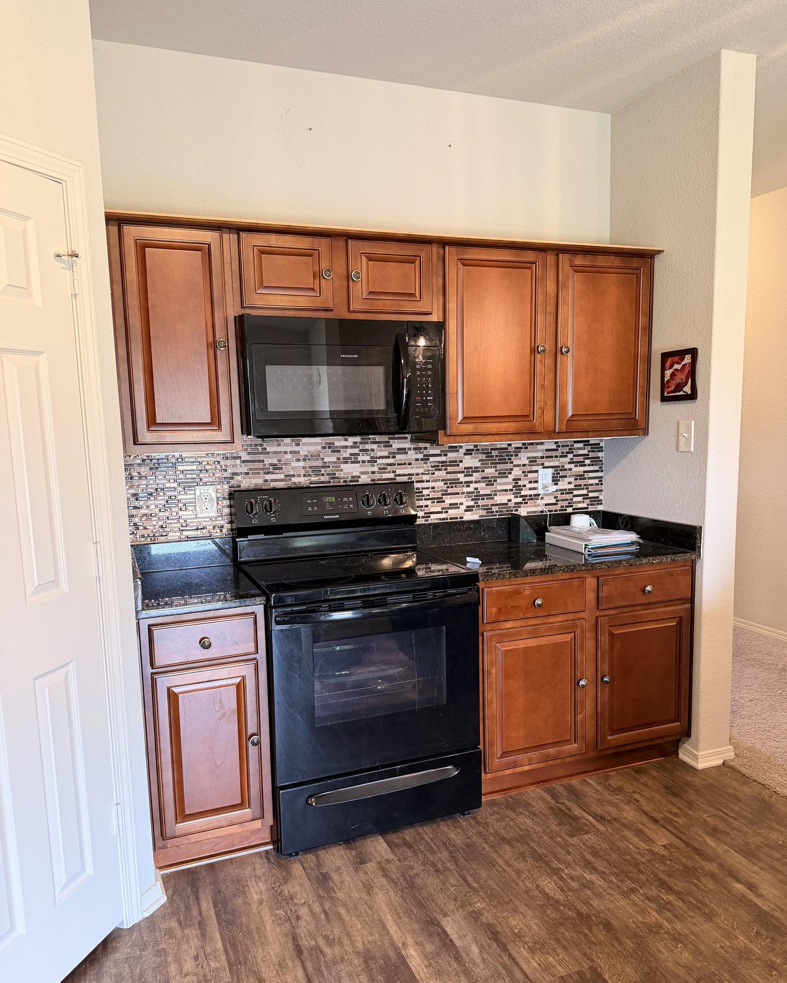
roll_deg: +1.0
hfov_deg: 54.9
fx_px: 757
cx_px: 405
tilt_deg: -7.9
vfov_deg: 66.0
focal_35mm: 26
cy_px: 524
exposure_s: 1/60
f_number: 1.78
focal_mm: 6.76
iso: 250
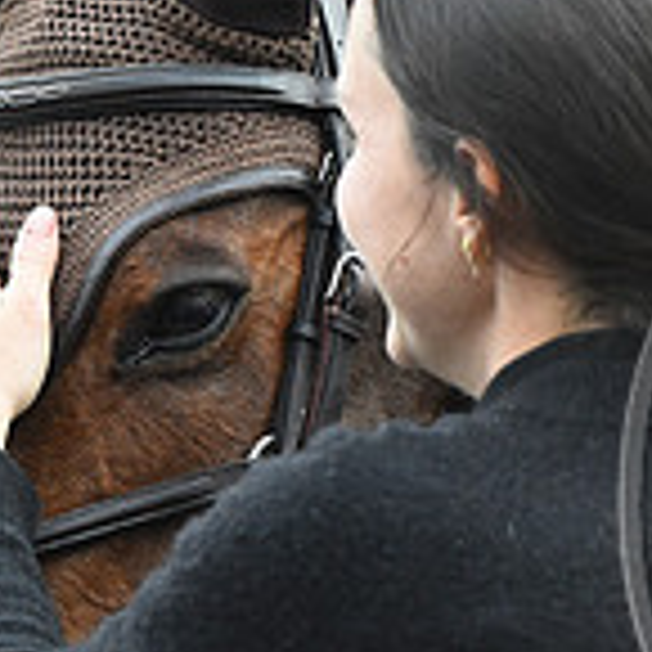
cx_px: 1034
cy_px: 441
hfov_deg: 3.7
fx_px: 10165
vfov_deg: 3.7
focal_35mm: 477
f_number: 4.5
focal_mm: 140
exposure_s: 1/1000
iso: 3200
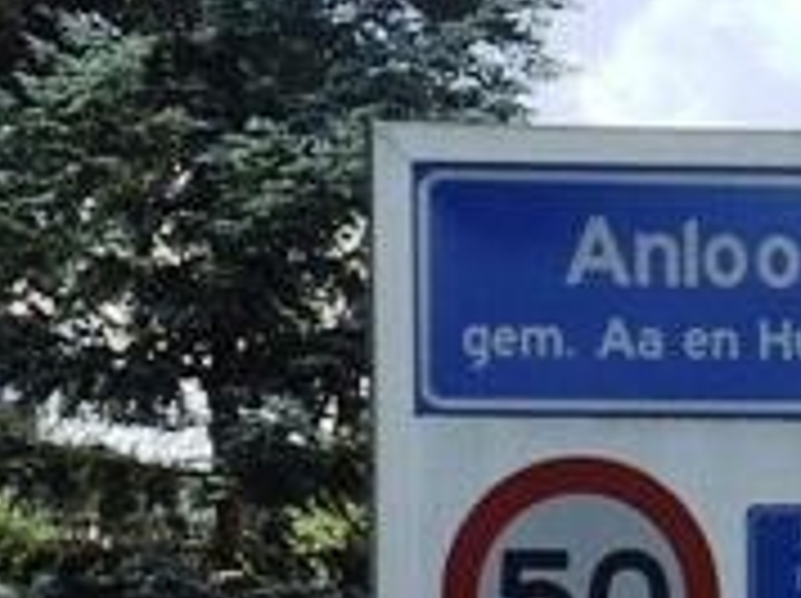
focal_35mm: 137
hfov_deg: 14.3
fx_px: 3166
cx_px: 171
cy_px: 396
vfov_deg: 10.8
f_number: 2.8
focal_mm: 7.9
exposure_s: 1/800
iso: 64
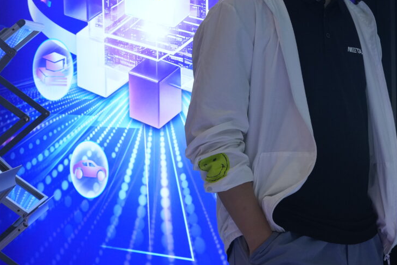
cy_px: 51
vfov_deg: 16.1
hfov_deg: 23.6
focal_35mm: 84
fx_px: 926
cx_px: 348
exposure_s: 1/250
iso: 1000
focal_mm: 41
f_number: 6.3
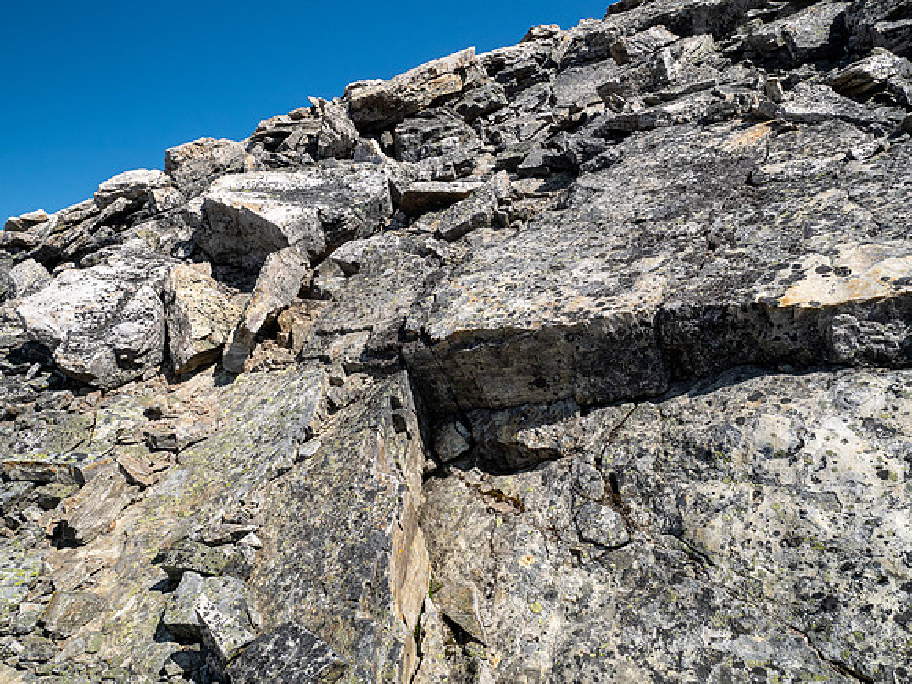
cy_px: 342
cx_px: 456
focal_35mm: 24
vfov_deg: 56.8
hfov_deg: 71.6
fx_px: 632
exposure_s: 1/250
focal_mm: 12
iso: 200
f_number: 8
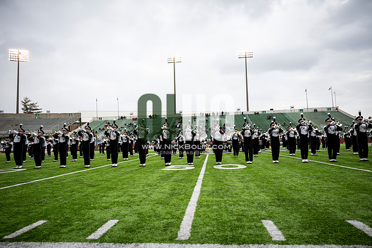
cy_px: 124
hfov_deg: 71.5
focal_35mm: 25
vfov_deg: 51.3
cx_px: 186
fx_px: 258
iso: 100
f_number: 2.8
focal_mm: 25
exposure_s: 1/500
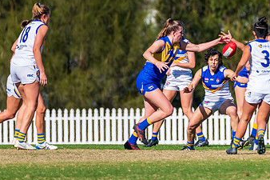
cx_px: 215
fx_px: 6829
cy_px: 75
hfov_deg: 2.3
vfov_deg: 1.5
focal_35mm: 911
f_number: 8
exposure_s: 1/3200
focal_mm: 500
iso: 800
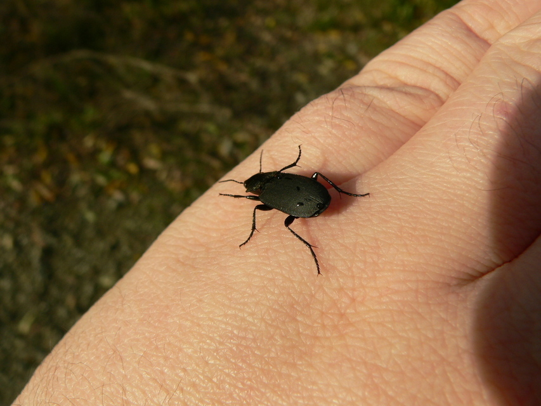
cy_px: 203
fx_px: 563
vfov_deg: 39.7
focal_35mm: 36
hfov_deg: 51.3
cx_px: 270
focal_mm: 6
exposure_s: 1/500
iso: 80
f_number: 4.6
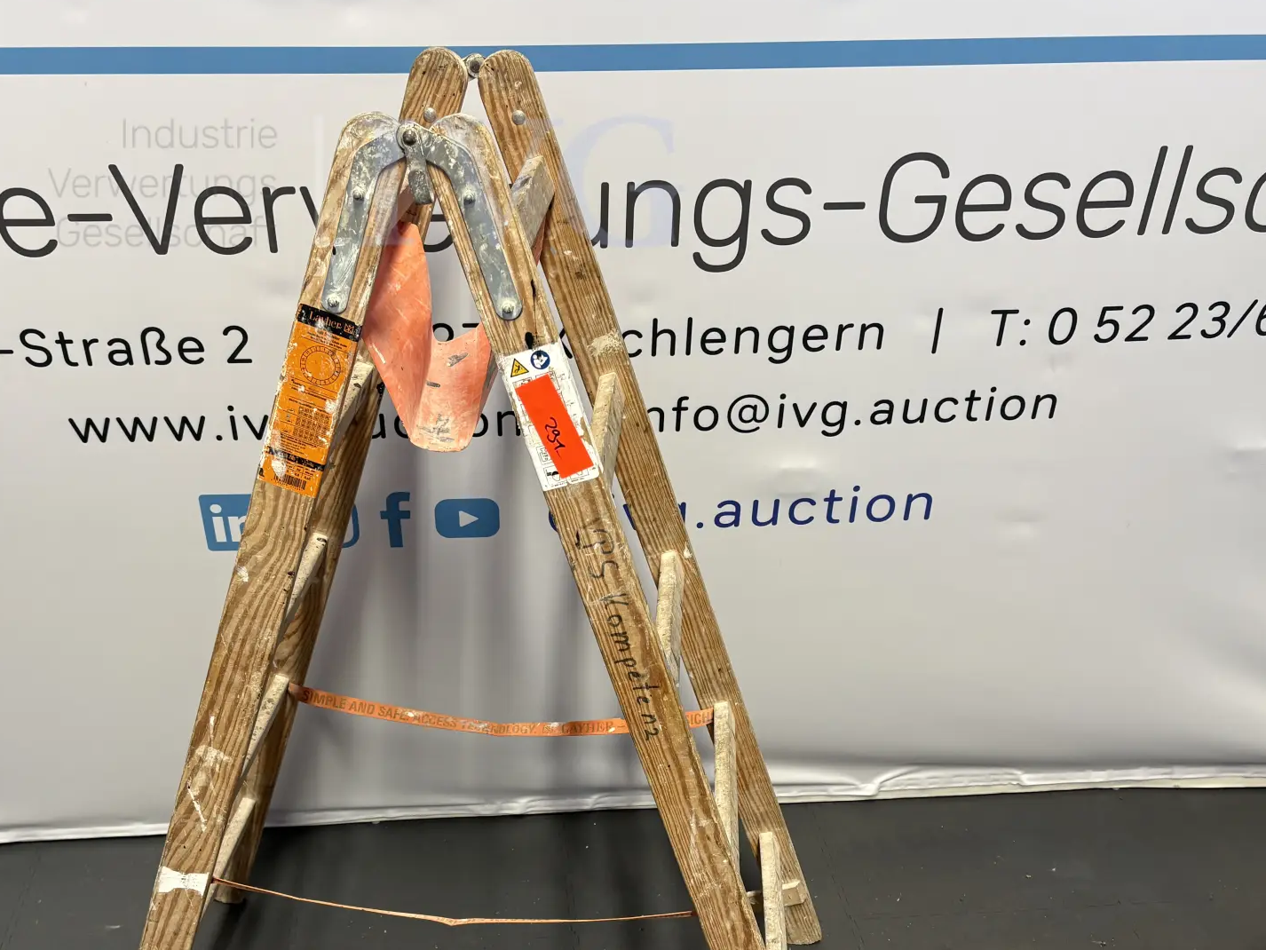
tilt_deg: -31.6
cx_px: 558
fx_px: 1280
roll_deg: +0.1
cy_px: 627
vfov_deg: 40.3
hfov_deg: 52.5
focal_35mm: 35
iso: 125
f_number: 1.6
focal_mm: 5.96
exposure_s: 1/50
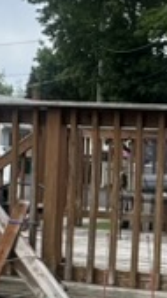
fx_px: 728
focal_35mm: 92
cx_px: 216
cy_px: 158
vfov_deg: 23.2
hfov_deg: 12.7
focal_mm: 2.22
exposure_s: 1/1323
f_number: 2.2
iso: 50
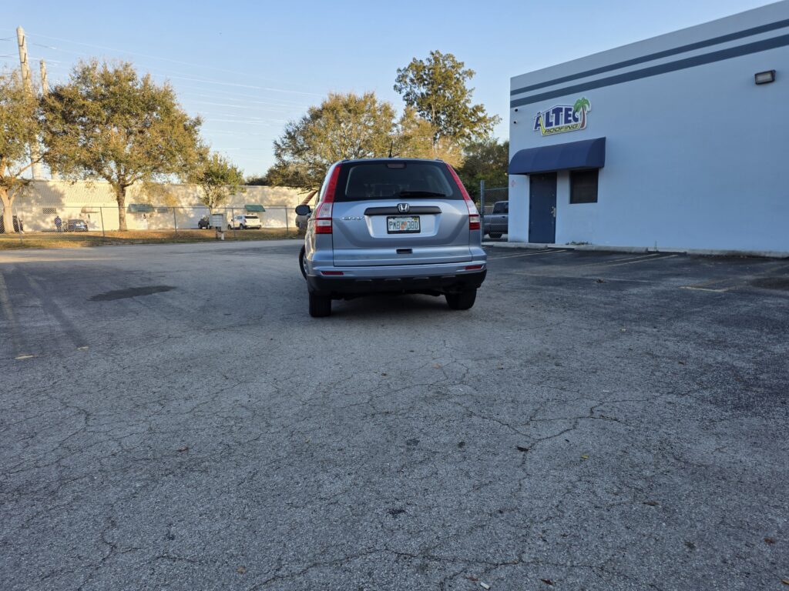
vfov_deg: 58.9
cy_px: 296
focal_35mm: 23
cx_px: 394
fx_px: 524
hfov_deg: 73.9
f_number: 1.7
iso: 80
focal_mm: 6.25
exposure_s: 1/1973
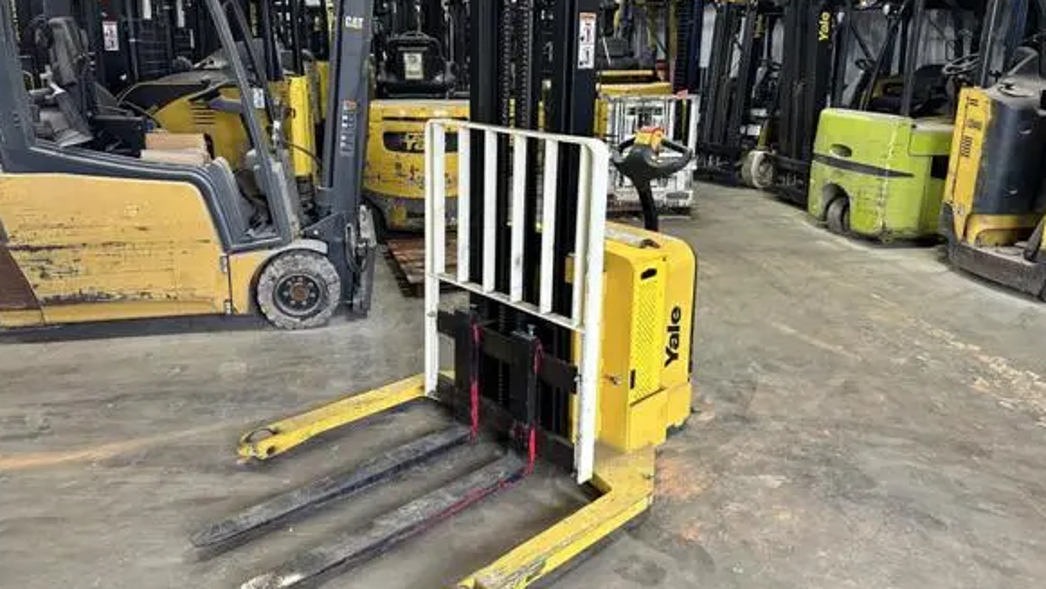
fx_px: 749
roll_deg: +0.0
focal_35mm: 27
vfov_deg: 42.8
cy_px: 245
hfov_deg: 69.9
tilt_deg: -14.4
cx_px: 520
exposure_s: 1/73
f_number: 1.78
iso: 250
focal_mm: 6.86
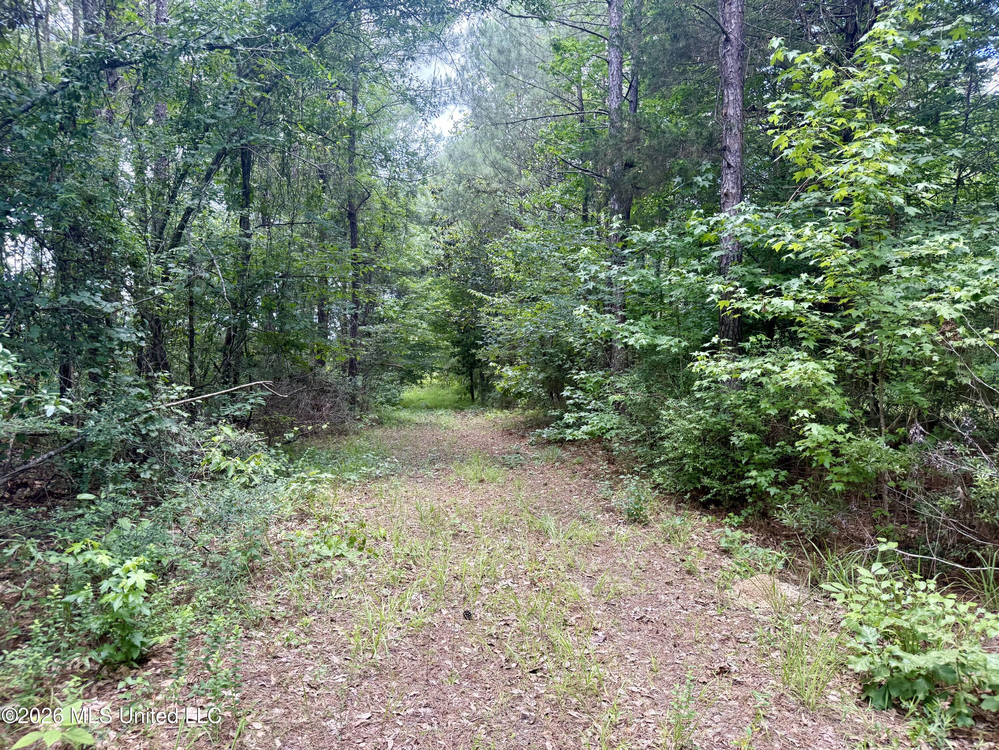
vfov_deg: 56.8
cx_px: 500
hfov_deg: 71.6
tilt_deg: -6.3
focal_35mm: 24
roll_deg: -2.3
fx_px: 693
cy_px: 375
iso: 125
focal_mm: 6.76
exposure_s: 1/207
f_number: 1.78
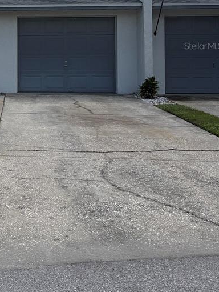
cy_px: 46
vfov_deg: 30.6
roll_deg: +0.3
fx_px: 514
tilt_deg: +2.5
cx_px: -32
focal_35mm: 61
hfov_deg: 22.5
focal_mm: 5.96
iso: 50
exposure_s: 1/5814
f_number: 1.6
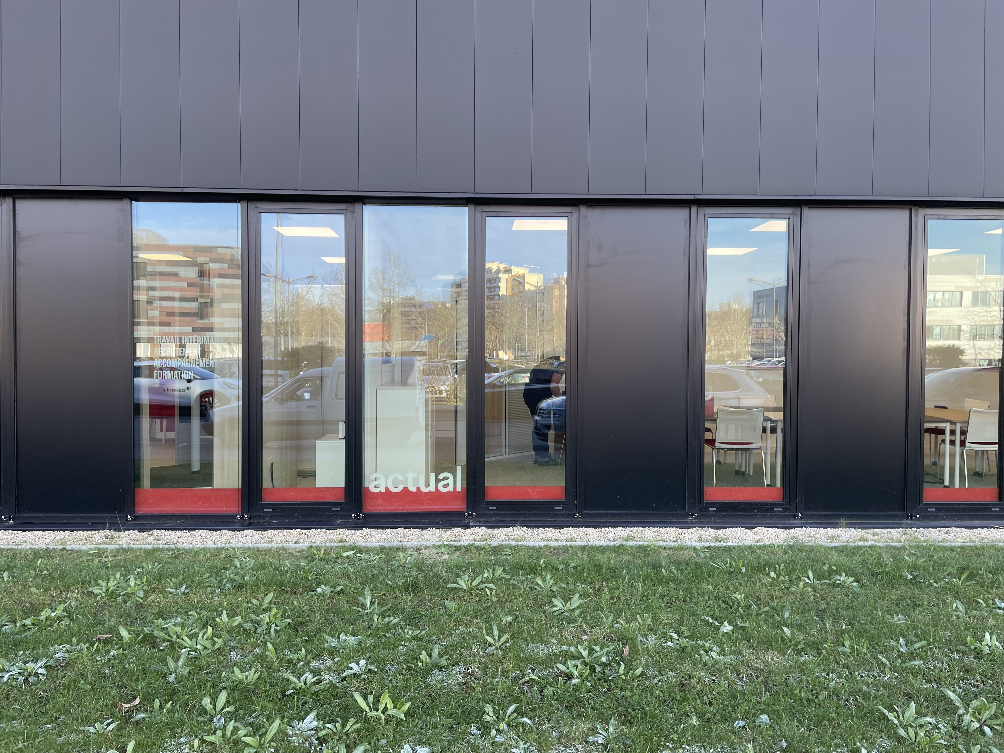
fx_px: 754
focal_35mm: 26
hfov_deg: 67.3
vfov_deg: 53.1
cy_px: 376
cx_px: 502
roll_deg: -0.2
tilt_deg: -1.4
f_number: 1.6
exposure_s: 1/126
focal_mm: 4.2
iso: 32
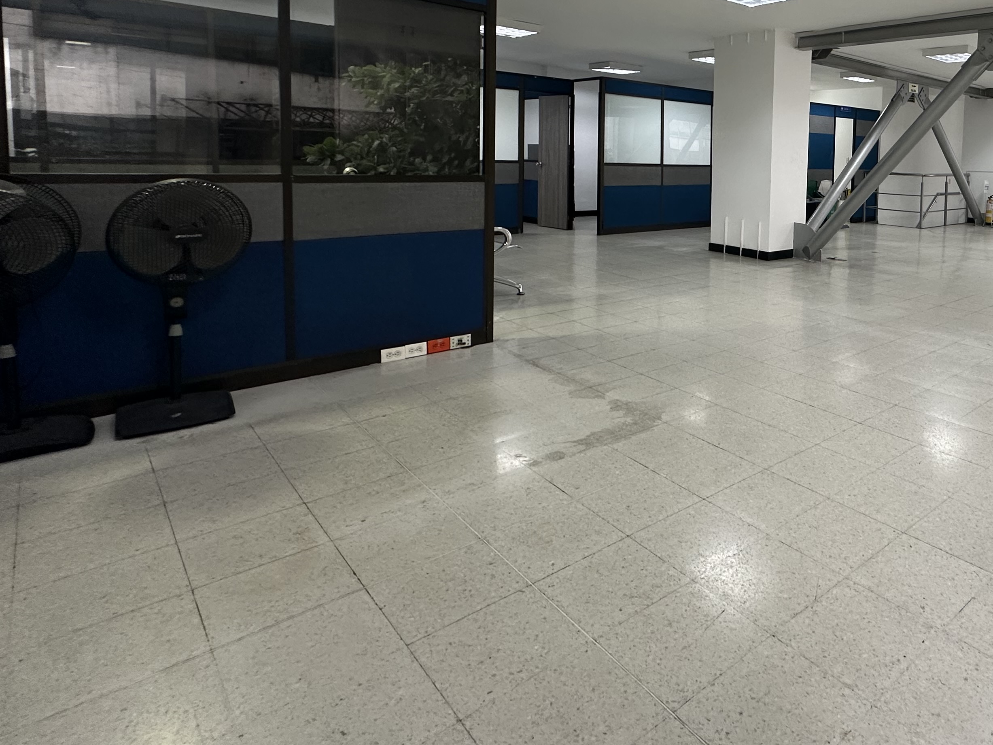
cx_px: 803
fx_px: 660
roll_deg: -1.2
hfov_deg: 66.7
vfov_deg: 56.6
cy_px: 208
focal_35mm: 23
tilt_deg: -3.8
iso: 160
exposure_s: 1/60
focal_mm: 2.22
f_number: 2.2
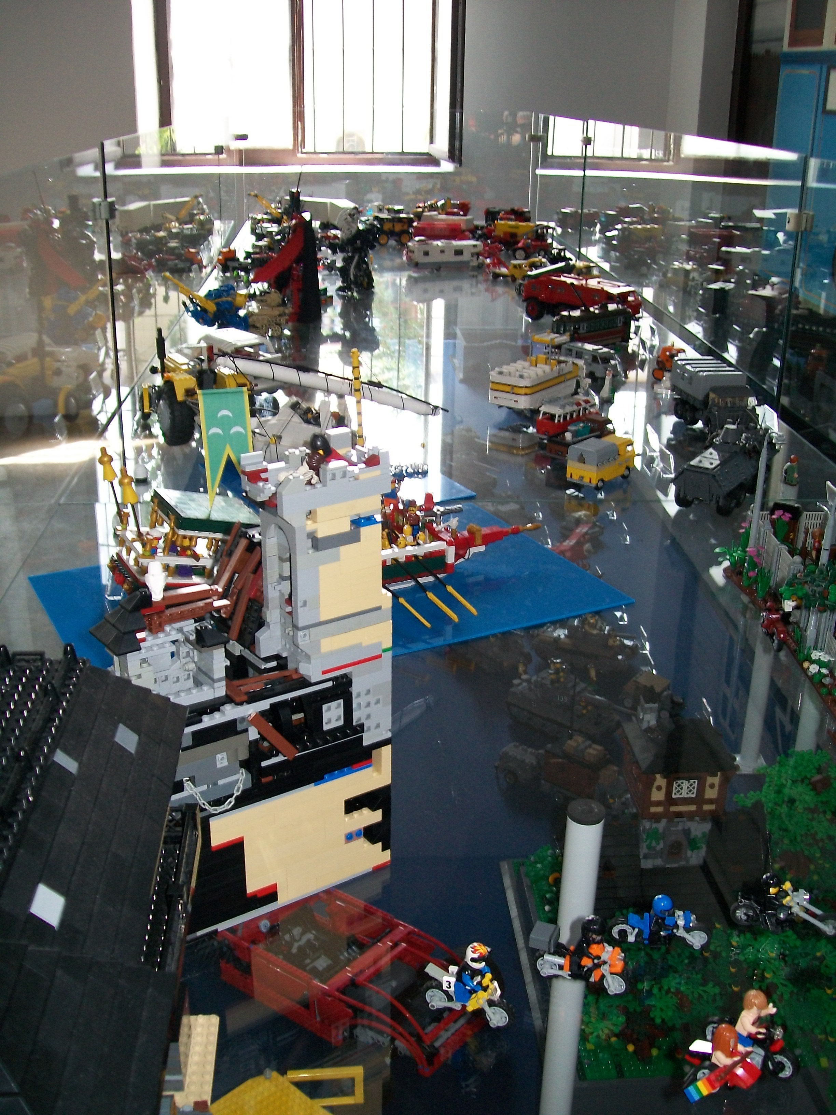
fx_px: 1159
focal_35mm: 36
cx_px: 418
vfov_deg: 51.4
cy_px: 558
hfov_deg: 39.7
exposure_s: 1/30
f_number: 2.7
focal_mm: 6
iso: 80
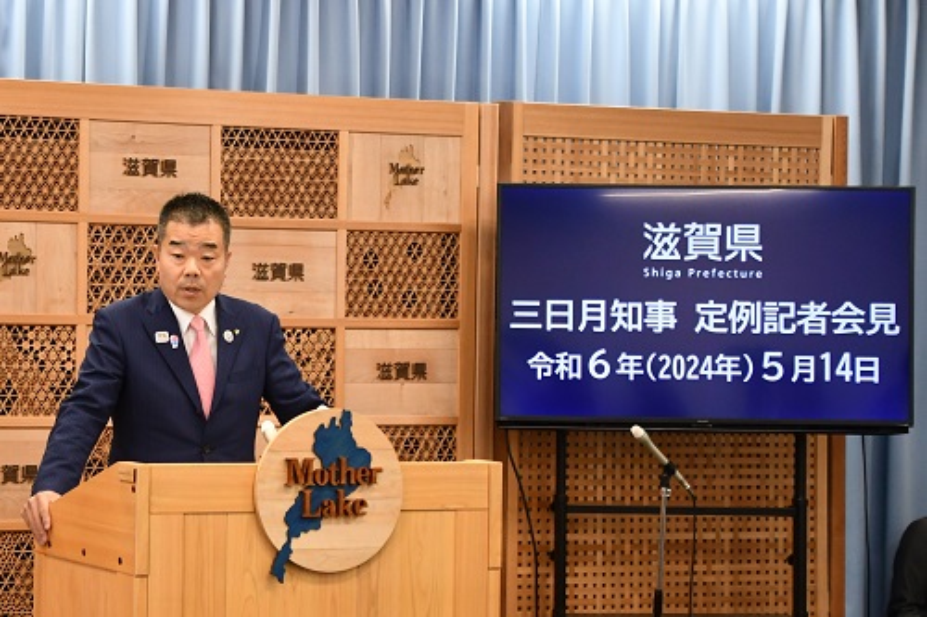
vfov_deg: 20.6
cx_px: 464
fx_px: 1699
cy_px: 308
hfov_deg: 30.5
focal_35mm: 66
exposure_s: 1/125
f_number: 4.5
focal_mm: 44
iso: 1400
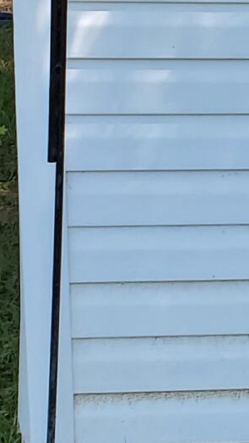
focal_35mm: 160
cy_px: -37
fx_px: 1877
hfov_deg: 6.4
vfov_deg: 13.2
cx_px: 945
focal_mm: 4.3
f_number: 2.4
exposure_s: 1/424
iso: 50
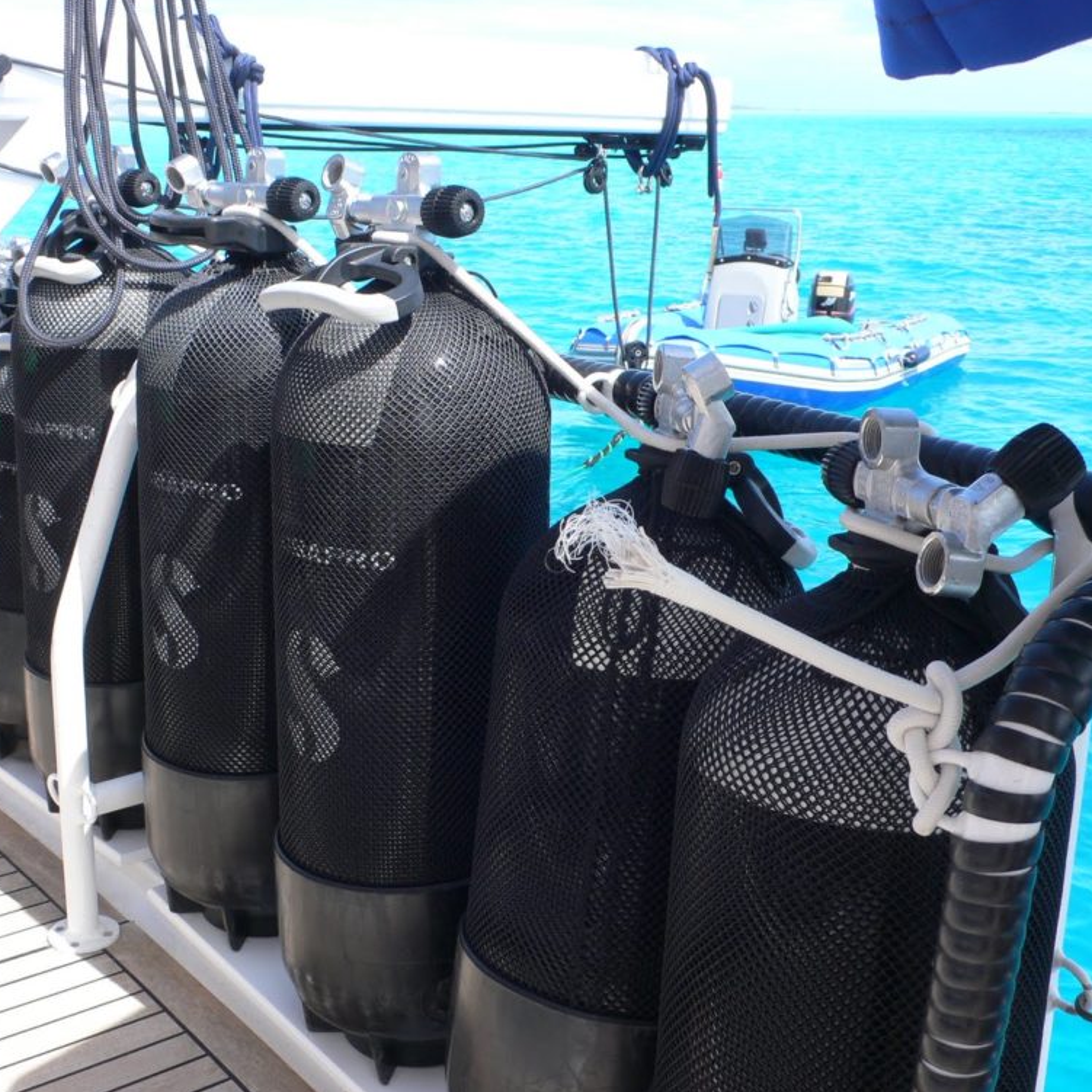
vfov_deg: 40.9
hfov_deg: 40.9
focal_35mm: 41
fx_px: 1463
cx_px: 490
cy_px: 539
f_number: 4
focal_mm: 6.3
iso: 80
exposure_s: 1/320
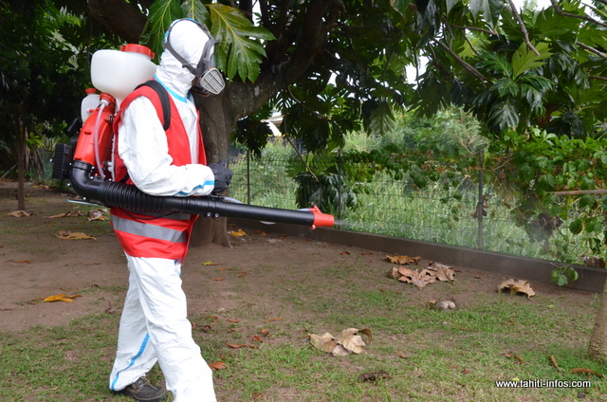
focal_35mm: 33
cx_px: 304
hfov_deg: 57.3
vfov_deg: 39.8
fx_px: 555
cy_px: 201
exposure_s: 1/640
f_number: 14
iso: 2500
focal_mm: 22
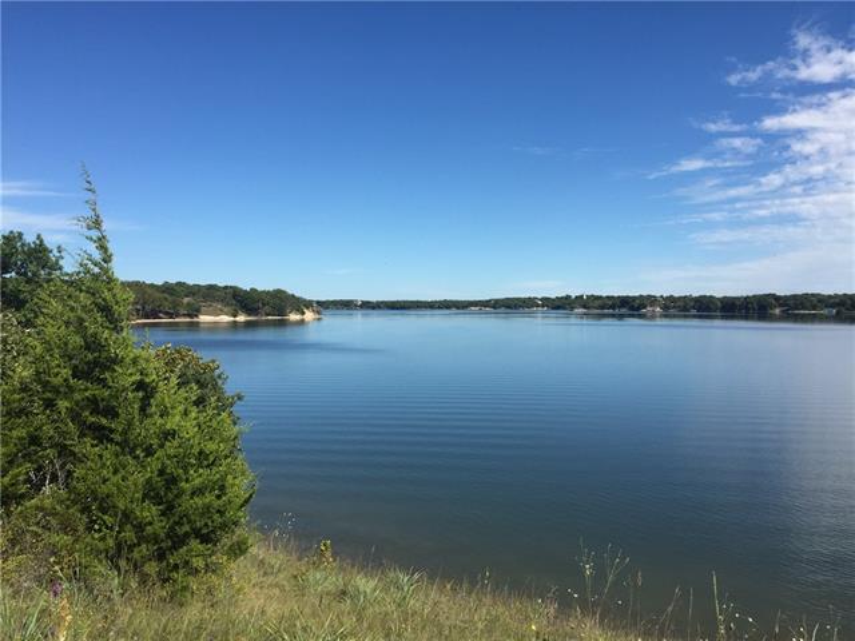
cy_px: 320
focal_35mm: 29
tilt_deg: -0.4
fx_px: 716
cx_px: 428
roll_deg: -0.4
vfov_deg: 48.2
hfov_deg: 61.7
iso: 32
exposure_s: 1/2475
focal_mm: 4.15
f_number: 2.2
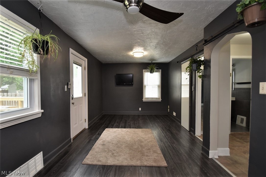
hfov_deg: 95.0
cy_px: 88
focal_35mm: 16
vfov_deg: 72.0
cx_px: 133
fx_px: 122
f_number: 7.1
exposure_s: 1/13
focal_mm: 11
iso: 200
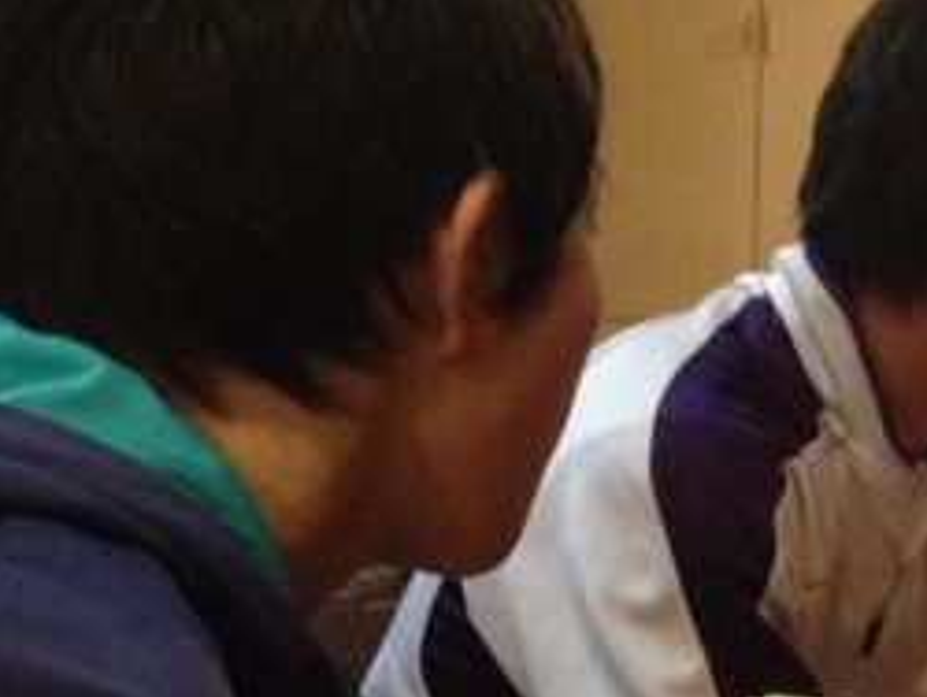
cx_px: 1476
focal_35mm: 112
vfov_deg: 13.1
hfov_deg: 15.8
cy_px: 690
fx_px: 3002
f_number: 2.4
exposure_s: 1/15
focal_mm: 4.28
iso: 500
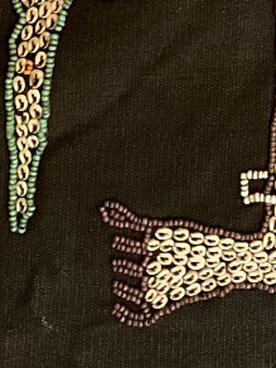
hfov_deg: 11.9
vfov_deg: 14.3
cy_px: -328
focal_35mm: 119
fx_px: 1265
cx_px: 407
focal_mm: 3
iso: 640
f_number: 1.8
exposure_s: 1/28
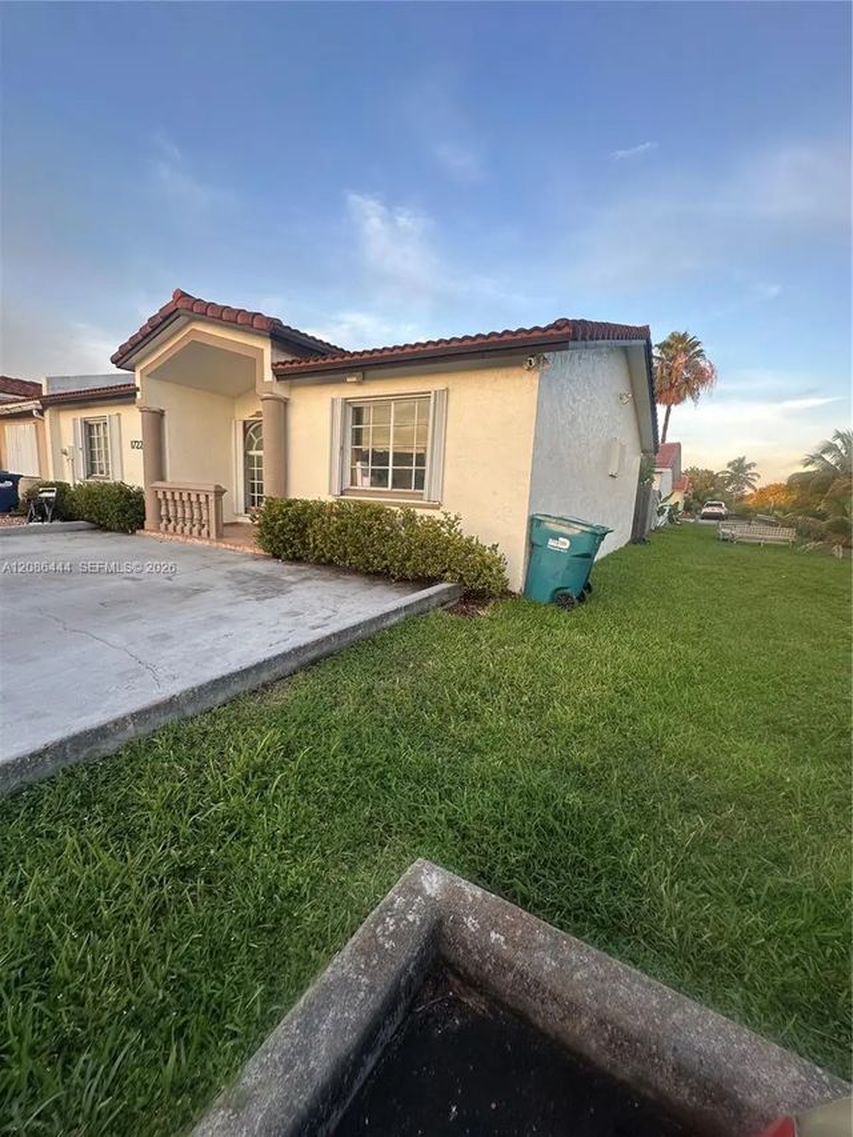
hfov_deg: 85.7
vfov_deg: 102.1
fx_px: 460
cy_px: 568
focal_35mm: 14
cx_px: 426
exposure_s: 1/99
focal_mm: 2.22
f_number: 2.2
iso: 50
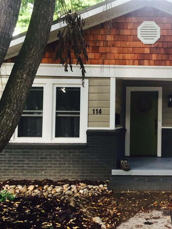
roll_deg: -1.4
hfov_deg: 35.2
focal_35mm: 39
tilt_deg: +4.1
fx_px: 258
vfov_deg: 47.9
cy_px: 115
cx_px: 147
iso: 40
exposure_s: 1/30
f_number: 2.2
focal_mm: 4.15
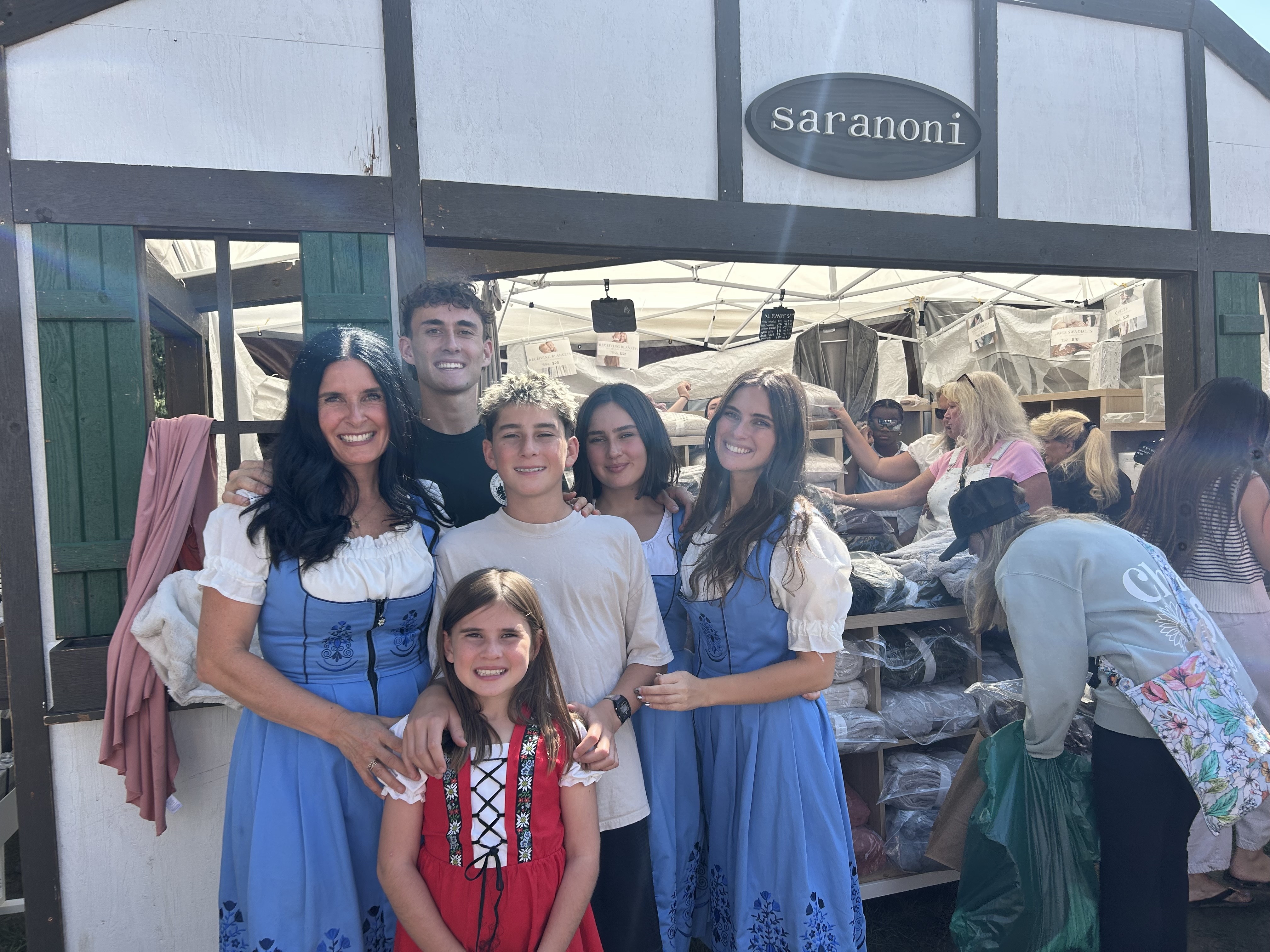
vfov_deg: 53.1
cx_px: 635
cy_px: 476
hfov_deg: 67.3
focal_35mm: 26
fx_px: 954
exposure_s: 1/1252
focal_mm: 5.7
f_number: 1.5
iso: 50
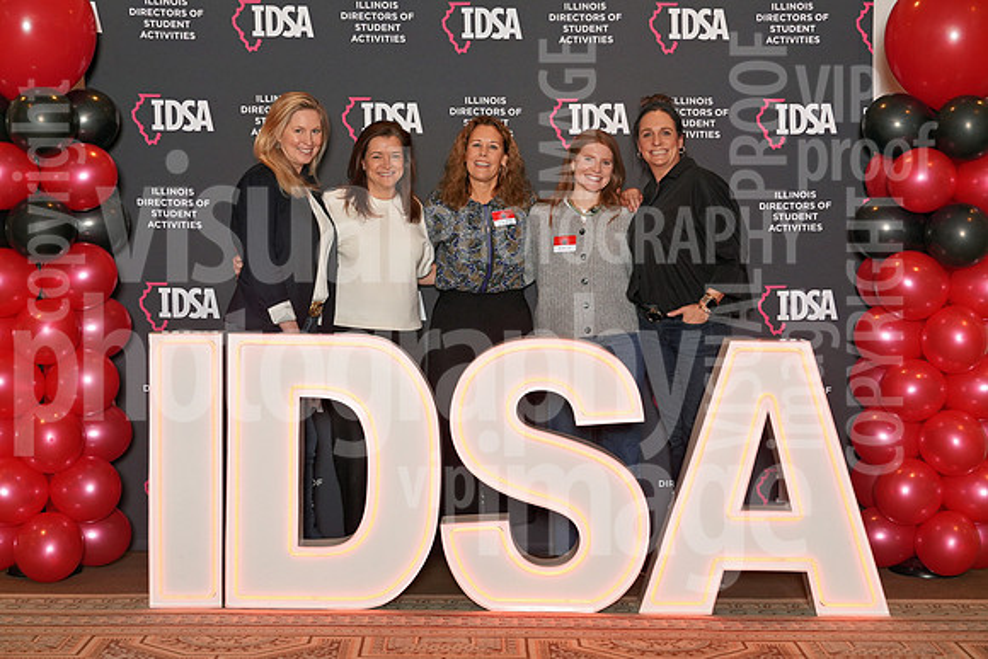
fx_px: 1770
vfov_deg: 21.1
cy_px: 330
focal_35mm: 64
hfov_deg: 31.2
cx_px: 494
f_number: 7.1
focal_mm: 43
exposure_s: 1/80
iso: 1000
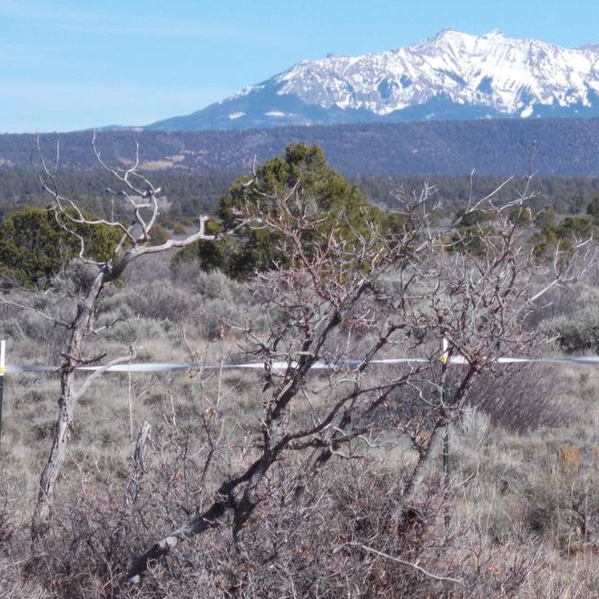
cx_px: 439
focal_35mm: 223
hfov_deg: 7.8
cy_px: 300
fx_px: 4366
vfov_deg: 7.8
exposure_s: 1/250
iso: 80
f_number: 6.5
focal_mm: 23
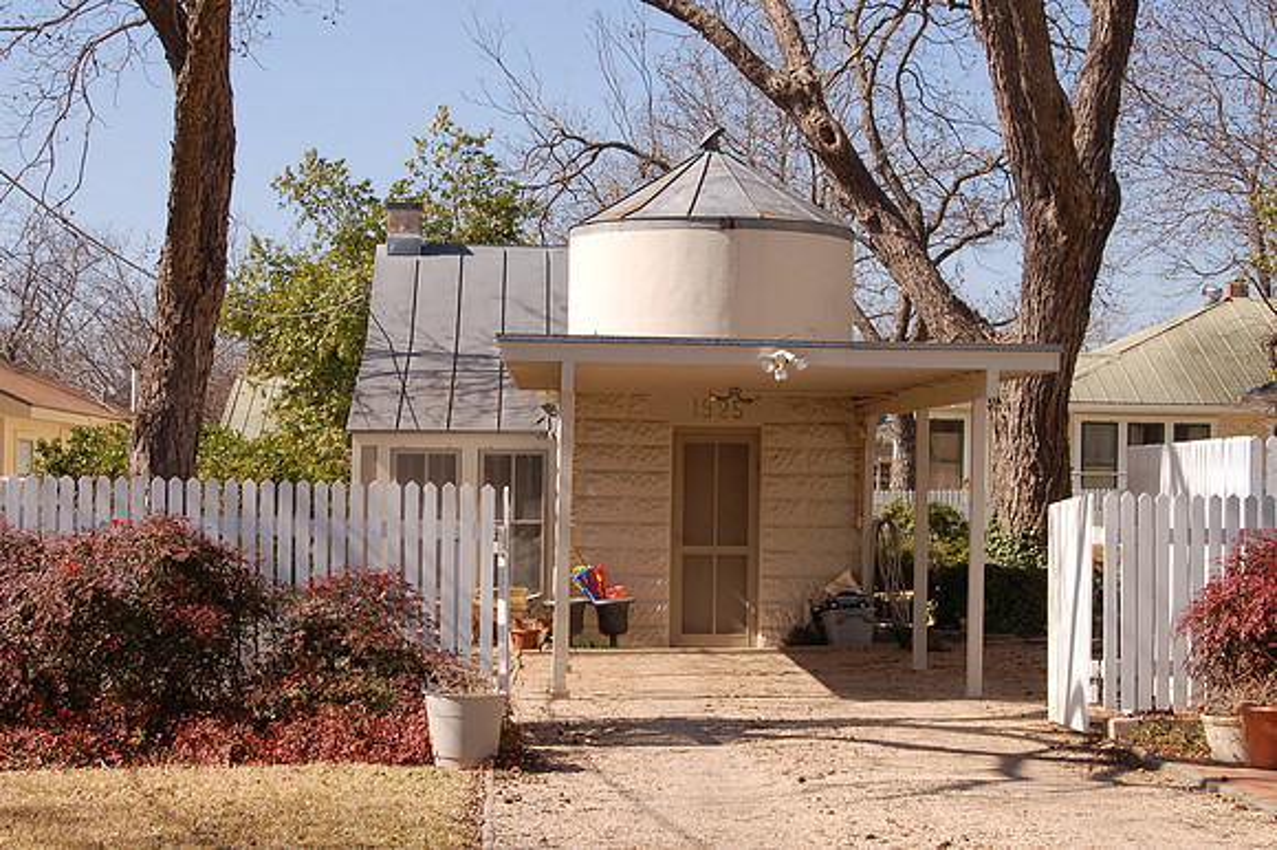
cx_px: 638
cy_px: 425
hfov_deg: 29.3
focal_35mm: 69
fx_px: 2446
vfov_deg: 19.7
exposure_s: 1/160
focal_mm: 46
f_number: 13
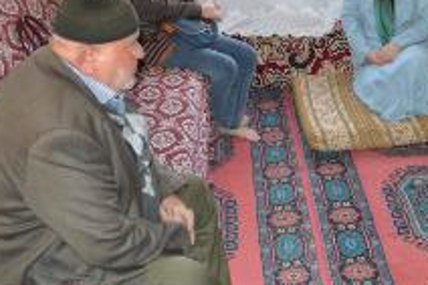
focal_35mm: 57
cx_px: 343
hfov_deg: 34.0
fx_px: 677
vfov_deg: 23.7
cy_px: 125
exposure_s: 1/60
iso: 1000
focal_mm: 18
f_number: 3.5
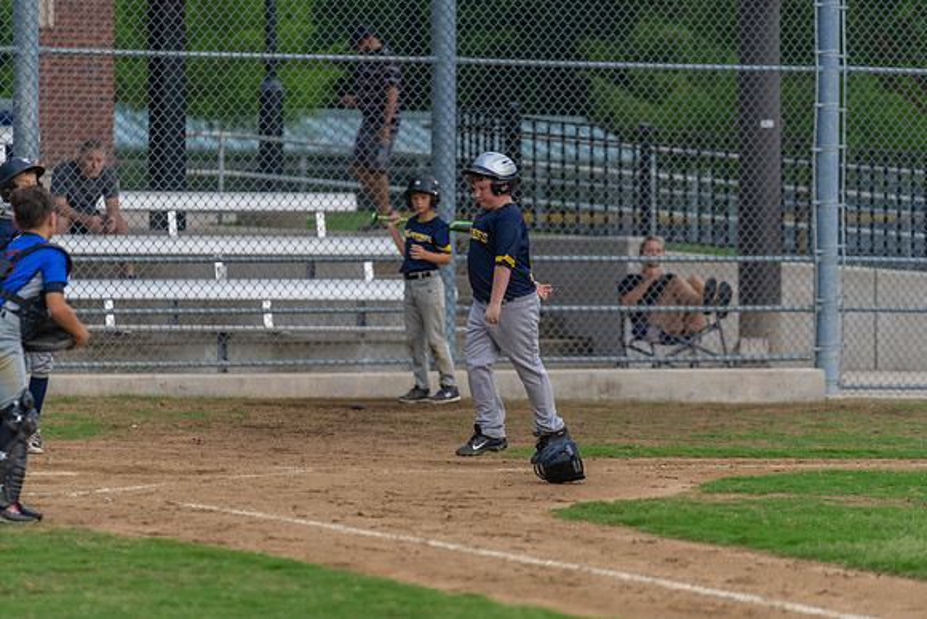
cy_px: 310
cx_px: 464
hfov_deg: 10.3
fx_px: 5151
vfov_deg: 6.9
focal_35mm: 200
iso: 1000
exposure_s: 1/1000
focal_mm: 200
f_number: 2.8
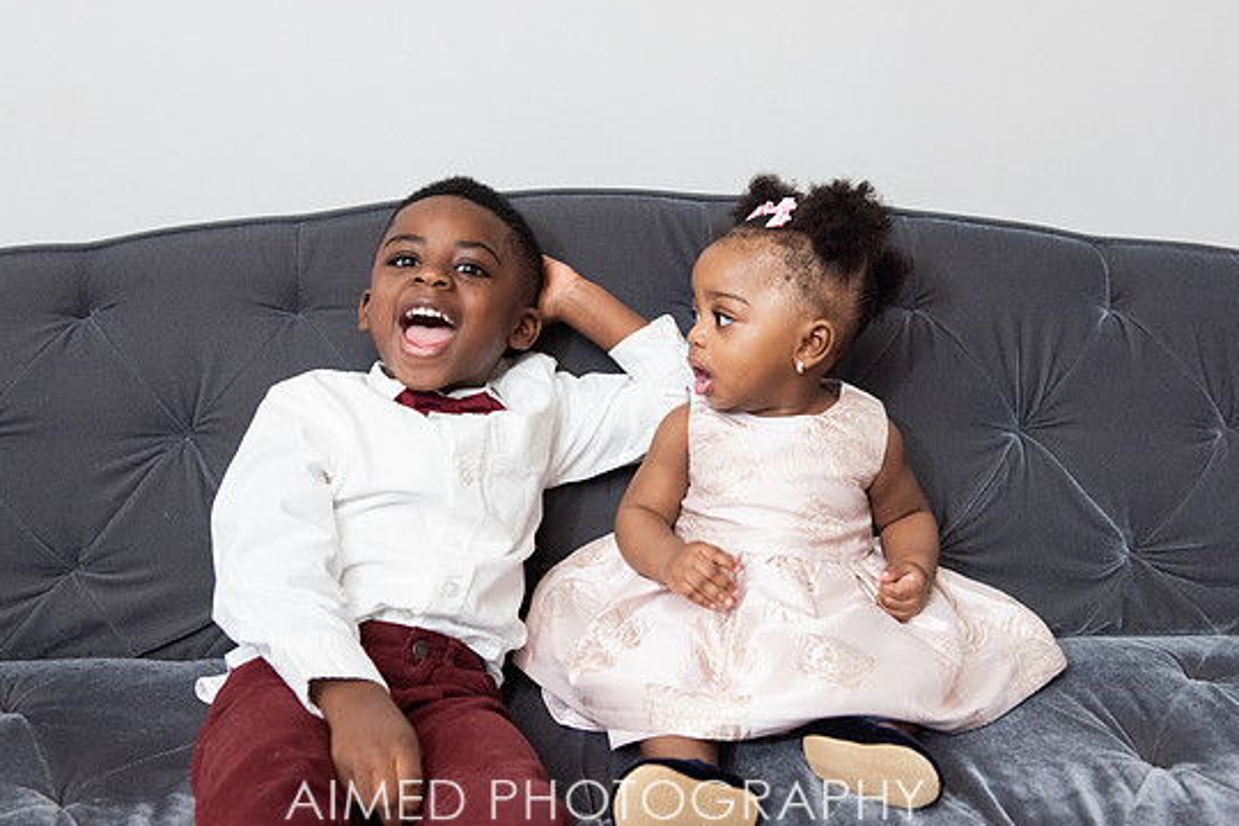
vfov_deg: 33.4
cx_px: 638
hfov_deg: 48.5
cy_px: 380
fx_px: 1377
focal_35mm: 40
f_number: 4
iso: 1600
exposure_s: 1/200
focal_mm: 35
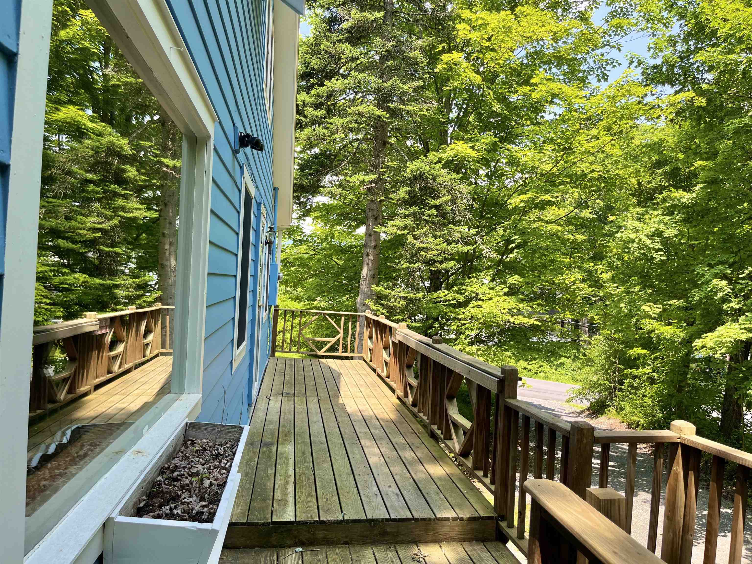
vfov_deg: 53.1
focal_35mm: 26
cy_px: 282
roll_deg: -2.1
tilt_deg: +1.1
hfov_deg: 67.3
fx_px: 565
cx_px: 376
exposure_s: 1/550
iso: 50
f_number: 1.6
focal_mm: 5.1
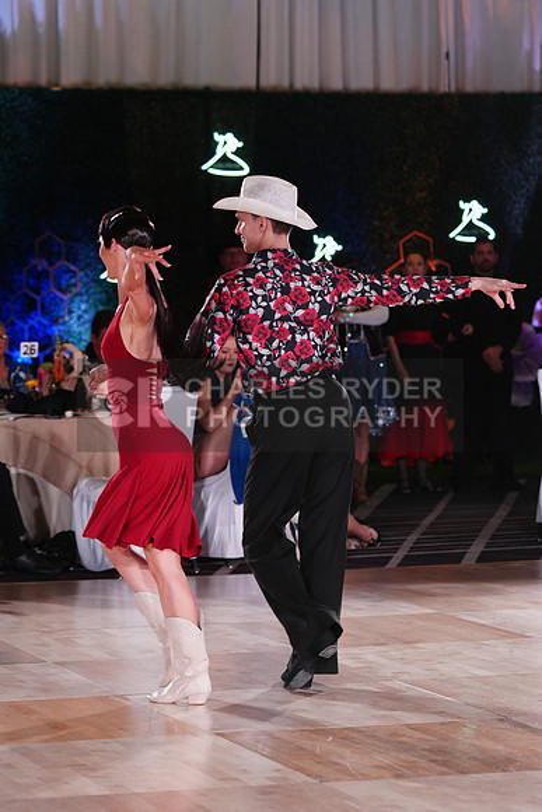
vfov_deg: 16.5
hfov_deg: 11.1
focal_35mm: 124
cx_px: 271
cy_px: 406
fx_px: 2798
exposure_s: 1/400
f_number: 4
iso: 2500
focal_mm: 124
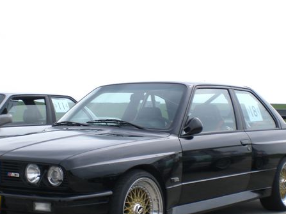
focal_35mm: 68
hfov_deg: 28.6
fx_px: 562
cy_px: 118
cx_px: 139
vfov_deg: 21.6
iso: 50
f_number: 4.4
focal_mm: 6.3
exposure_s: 1/320
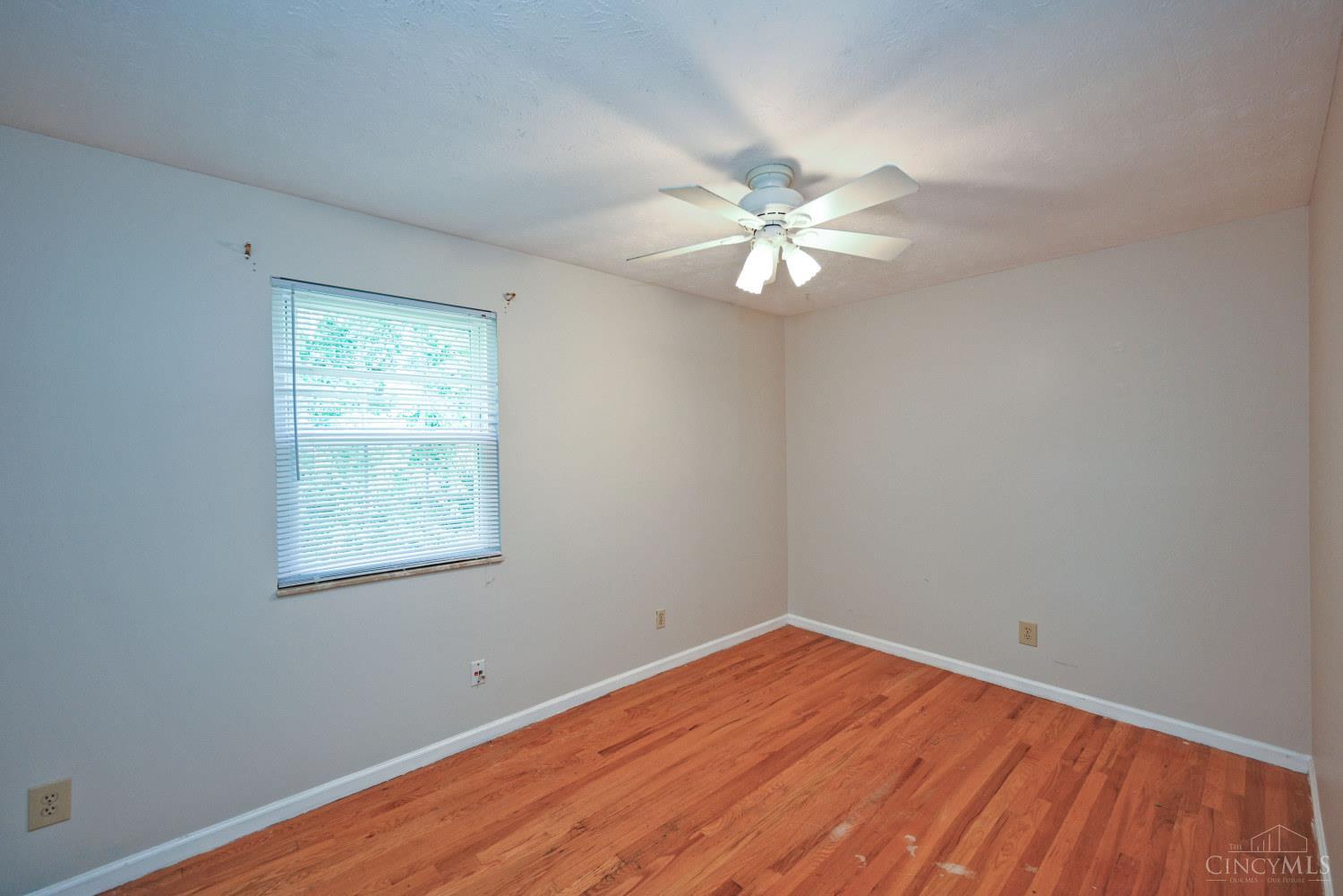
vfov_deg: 81.2
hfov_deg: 104.3
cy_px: 448
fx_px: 522
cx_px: 672
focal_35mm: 14
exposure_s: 1/60
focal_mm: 14
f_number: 4
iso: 560
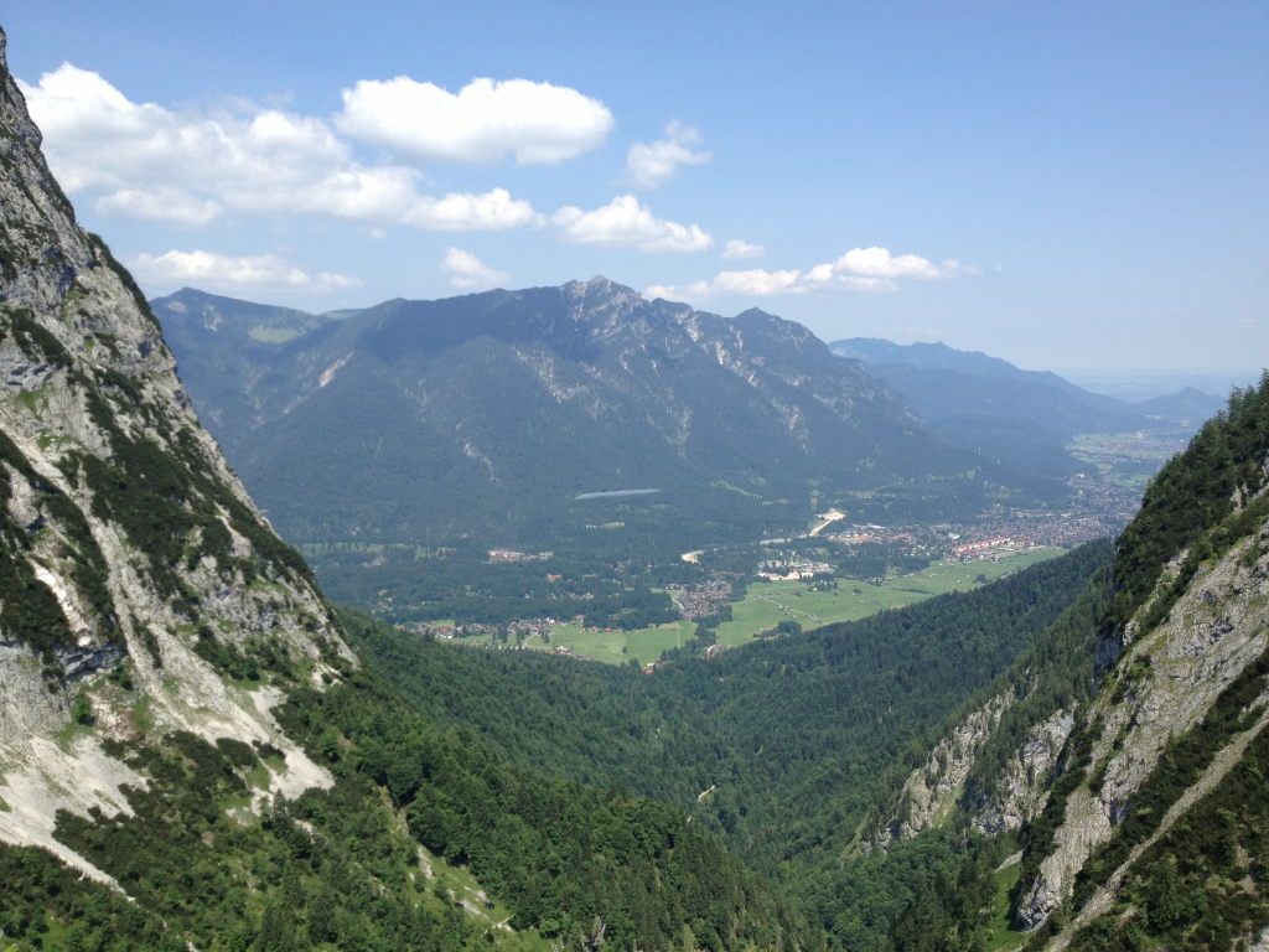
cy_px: 476
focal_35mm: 35
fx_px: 1283
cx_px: 634
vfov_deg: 40.7
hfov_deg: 52.6
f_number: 2.4
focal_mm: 4.3
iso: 50
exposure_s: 1/1314
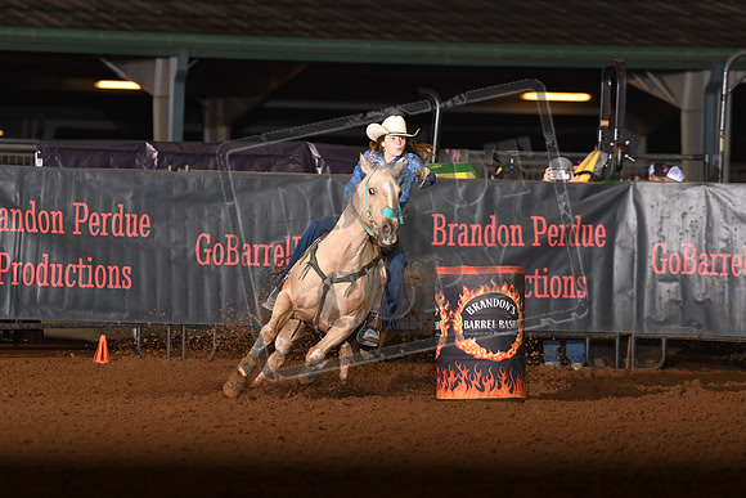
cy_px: 249
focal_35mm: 310
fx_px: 6425
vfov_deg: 4.4
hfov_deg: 6.6
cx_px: 373
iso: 1000
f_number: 5.6
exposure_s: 1/250
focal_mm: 310
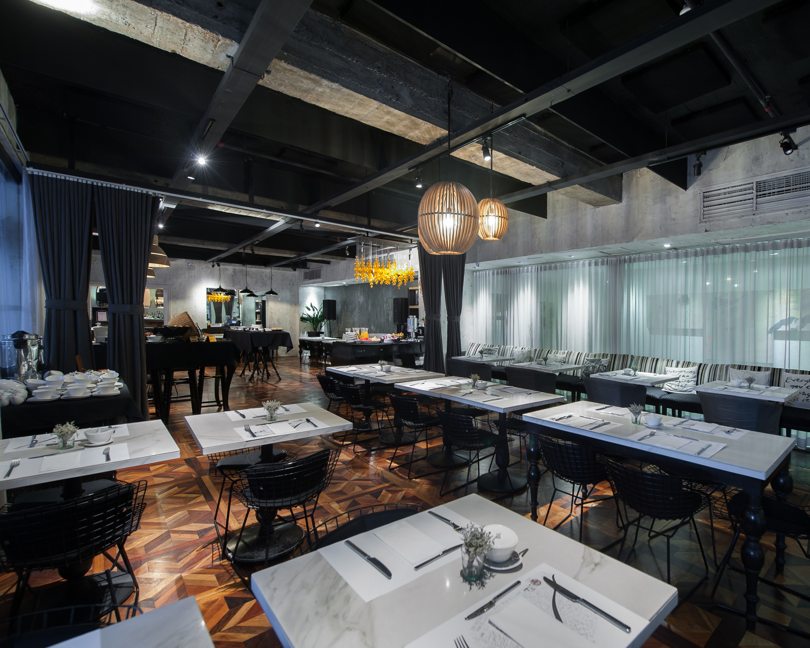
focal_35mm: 16
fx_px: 384
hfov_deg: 91.9
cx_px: 485
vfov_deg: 80.4
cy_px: 323
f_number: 5
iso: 200
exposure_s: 1
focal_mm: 14
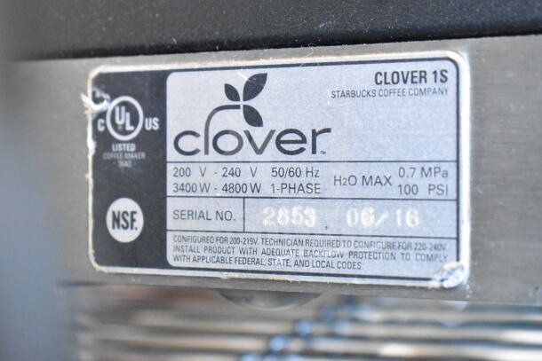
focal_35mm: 82
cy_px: 180
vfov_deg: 16.6
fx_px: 1242
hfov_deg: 24.6
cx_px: 271
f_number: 5.6
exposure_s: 1/100
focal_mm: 55
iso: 12800
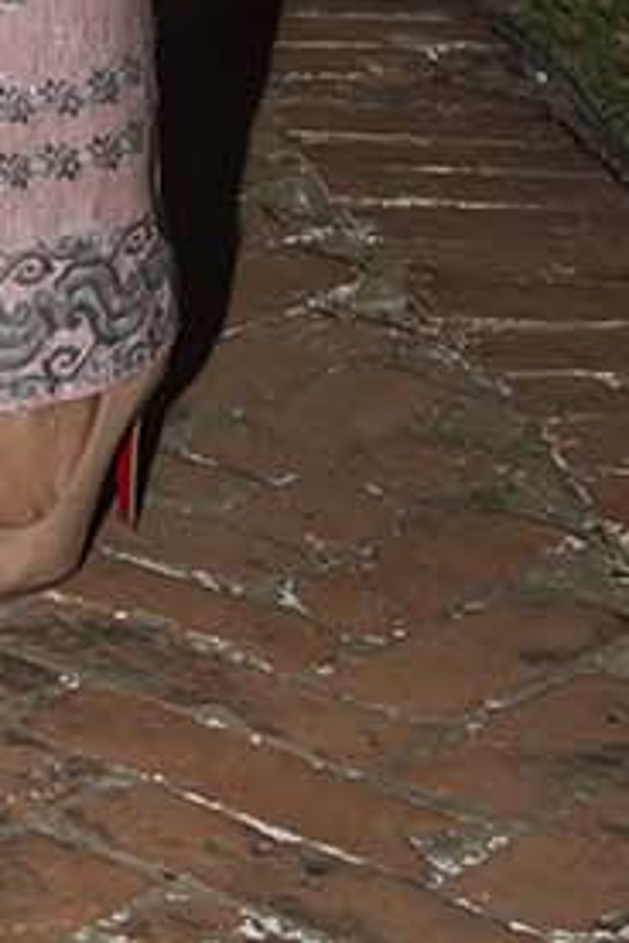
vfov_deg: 10.4
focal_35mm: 162
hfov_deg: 7.9
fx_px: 4245
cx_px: -848
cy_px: -1510
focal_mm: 31
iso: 400
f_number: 5.6
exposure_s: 1/60
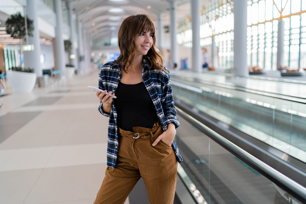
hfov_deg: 54.4
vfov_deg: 37.8
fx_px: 297
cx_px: 153
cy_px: 102
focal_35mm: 35
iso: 125
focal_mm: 35
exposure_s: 1/200
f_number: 1.4
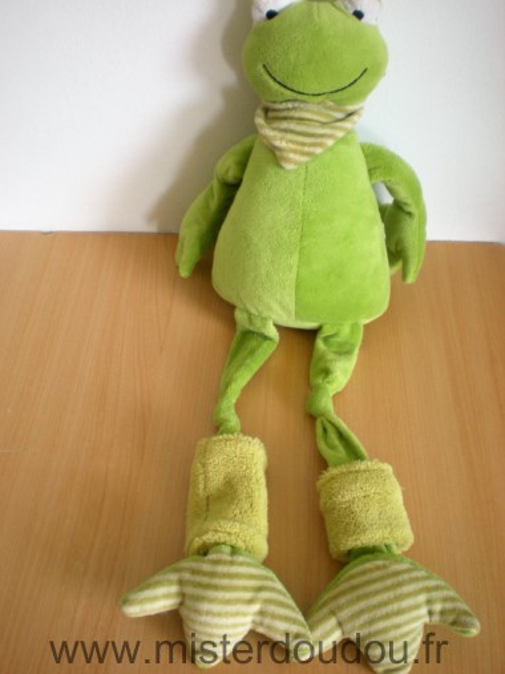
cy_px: 330
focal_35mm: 39
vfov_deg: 47.9
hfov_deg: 36.8
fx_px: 759
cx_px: 247
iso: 180
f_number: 3.1
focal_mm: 6.3
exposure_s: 1/59.8
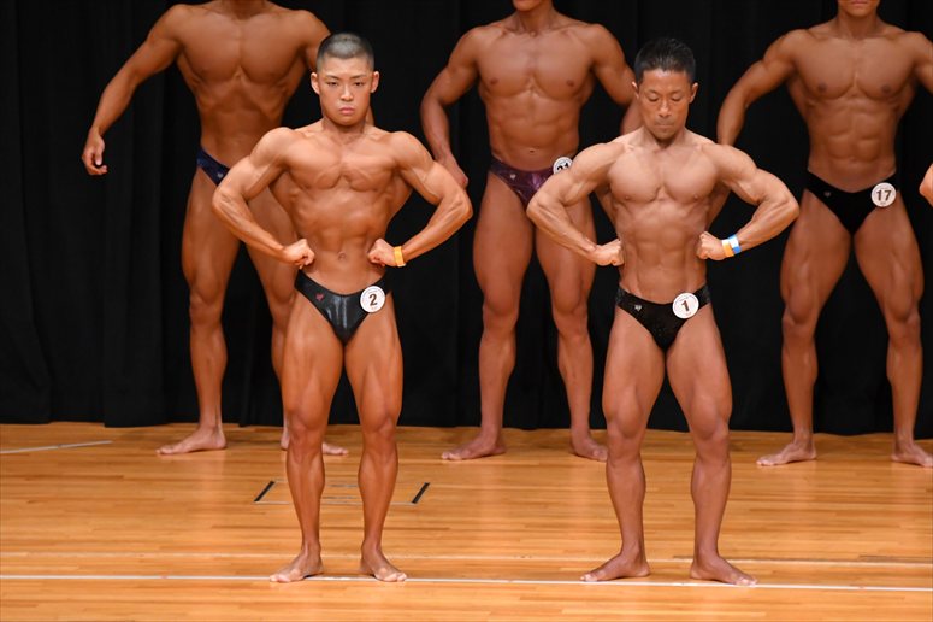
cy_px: 311
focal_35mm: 315
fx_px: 8160
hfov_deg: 6.5
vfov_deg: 4.4
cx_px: 466
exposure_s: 1/400
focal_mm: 210
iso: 4000
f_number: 5.6
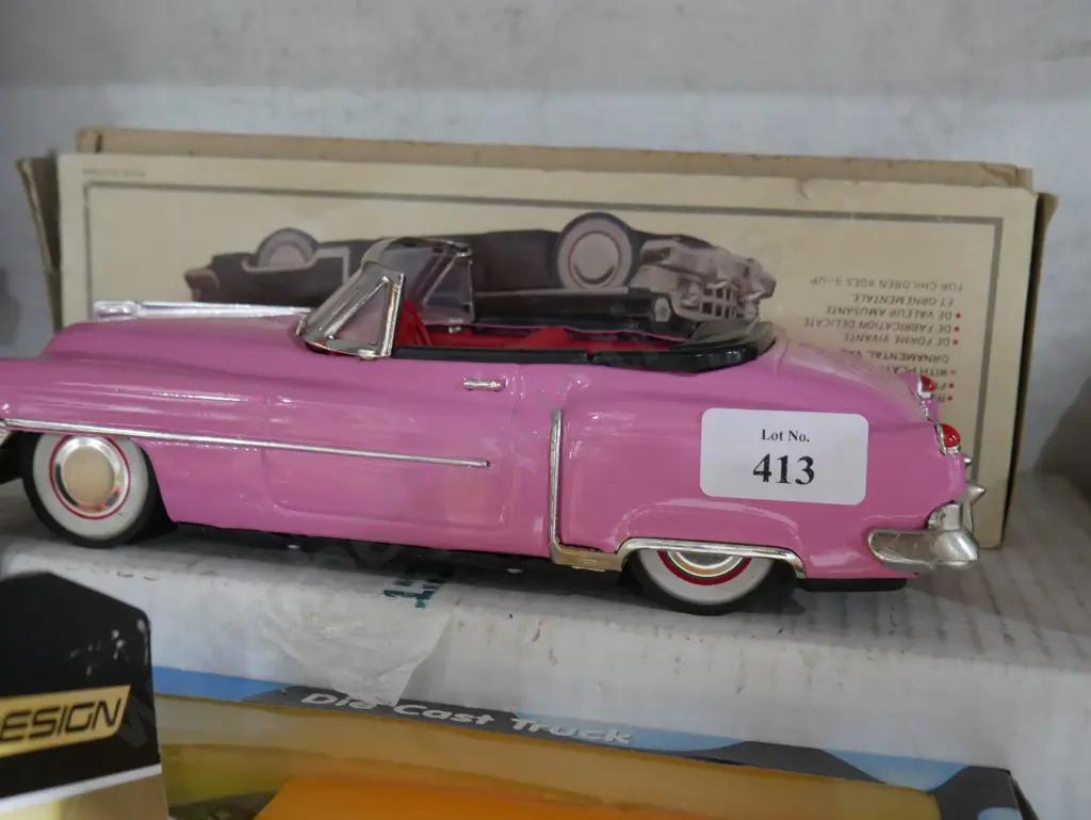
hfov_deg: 46.8
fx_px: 1261
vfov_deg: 36.0
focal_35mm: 40
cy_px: 410
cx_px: 546
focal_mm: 20
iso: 2500
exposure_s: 1/60
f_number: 4.5
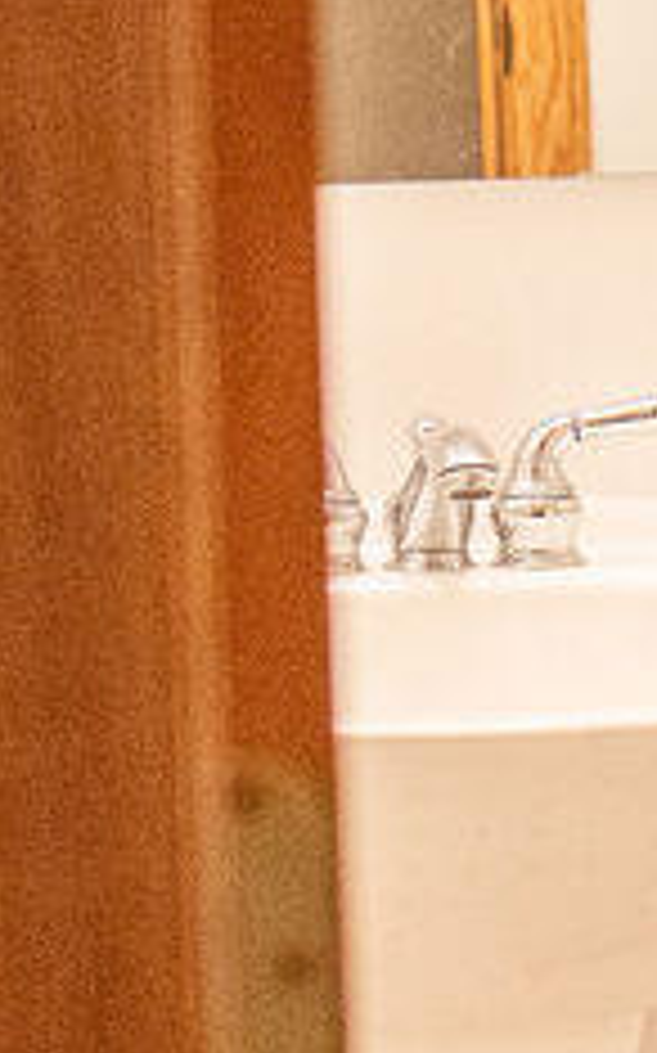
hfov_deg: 5.3
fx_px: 6712
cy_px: 418
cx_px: 1863
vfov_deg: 9.0
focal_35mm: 234
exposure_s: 1/400
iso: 2000
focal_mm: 35
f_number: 2.5
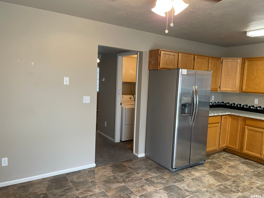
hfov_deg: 67.3
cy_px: 99
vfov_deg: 53.1
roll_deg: -1.5
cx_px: 132
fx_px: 198
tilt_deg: -4.1
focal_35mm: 26
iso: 200
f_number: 1.6
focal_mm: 4.2
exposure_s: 1/60
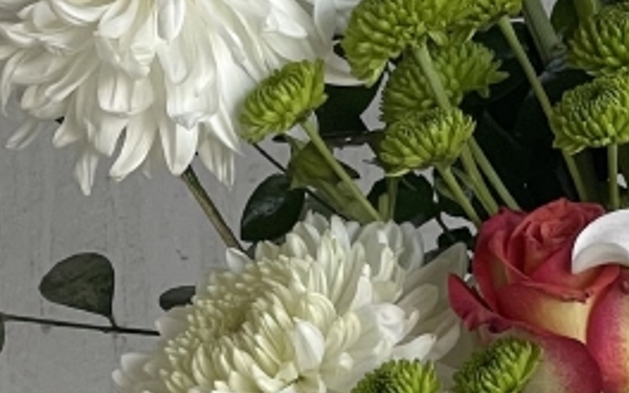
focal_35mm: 308
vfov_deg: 4.3
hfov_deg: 6.8
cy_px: 212
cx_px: 781
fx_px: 5280
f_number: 2.2
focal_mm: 7.5
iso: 64
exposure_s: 1/99
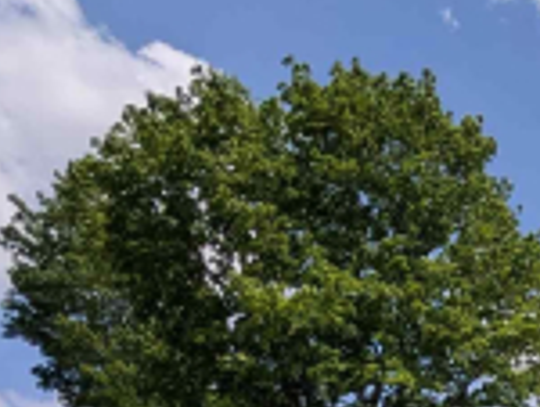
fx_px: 828
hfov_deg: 30.1
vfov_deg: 19.7
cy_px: 749
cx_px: 670
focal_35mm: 53
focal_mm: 2.02
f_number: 1.7
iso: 49
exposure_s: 1/4878
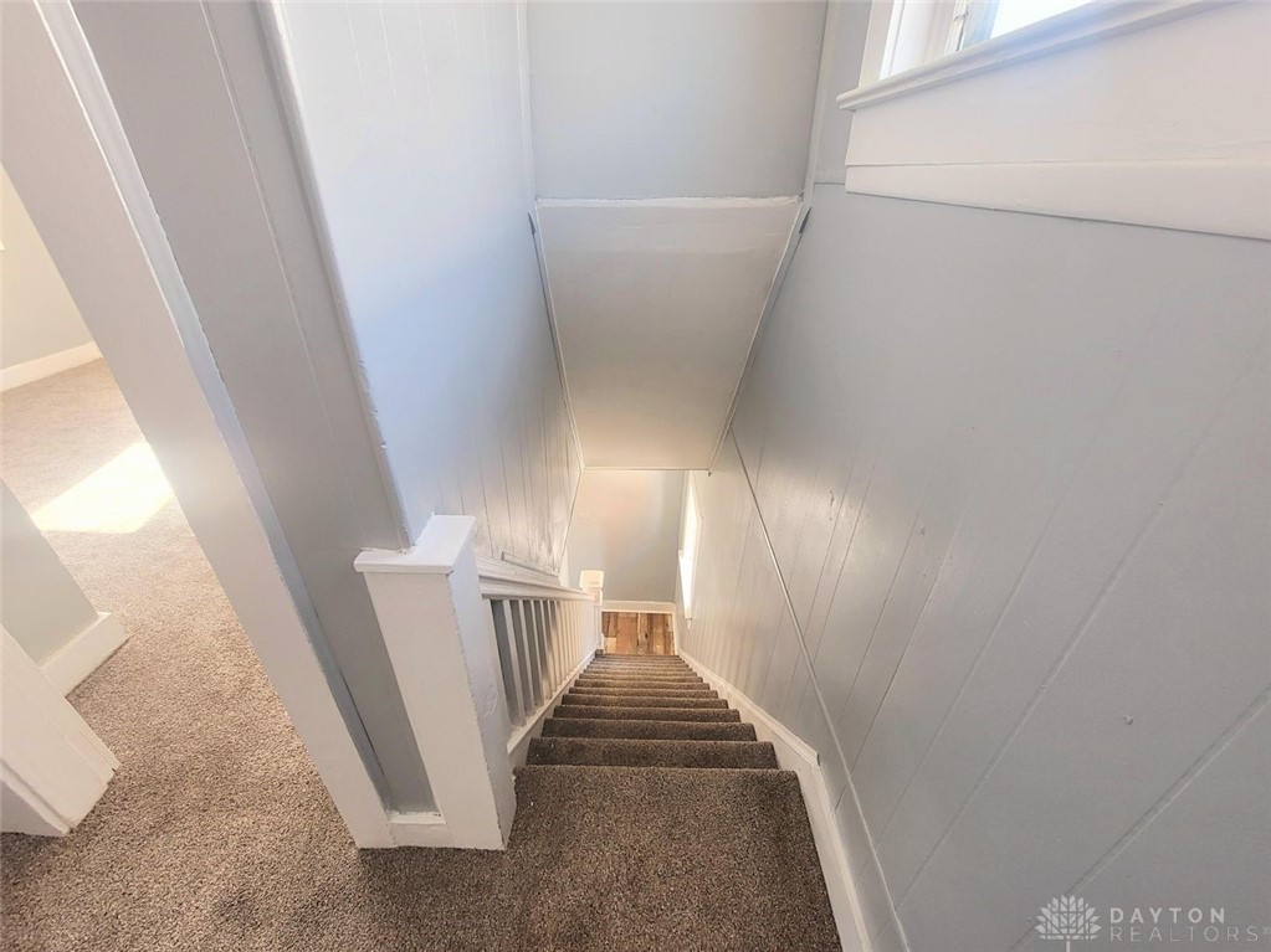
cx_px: 636
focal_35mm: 13
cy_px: 476
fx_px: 477
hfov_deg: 106.2
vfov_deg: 89.9
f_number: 2.2
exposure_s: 1/60.2
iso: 100
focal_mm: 2.2
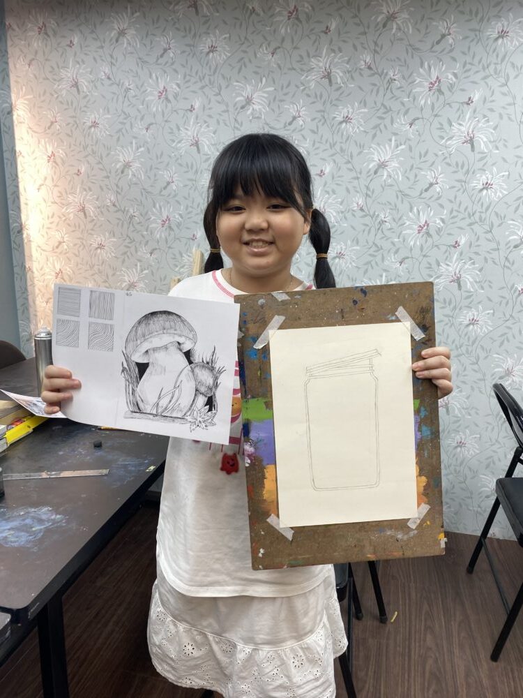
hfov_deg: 53.1
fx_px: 524
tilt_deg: -11.4
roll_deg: -1.9
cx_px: 262
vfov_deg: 67.3
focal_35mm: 26
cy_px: 349
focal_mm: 4.25
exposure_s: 1/100
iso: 40
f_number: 1.8
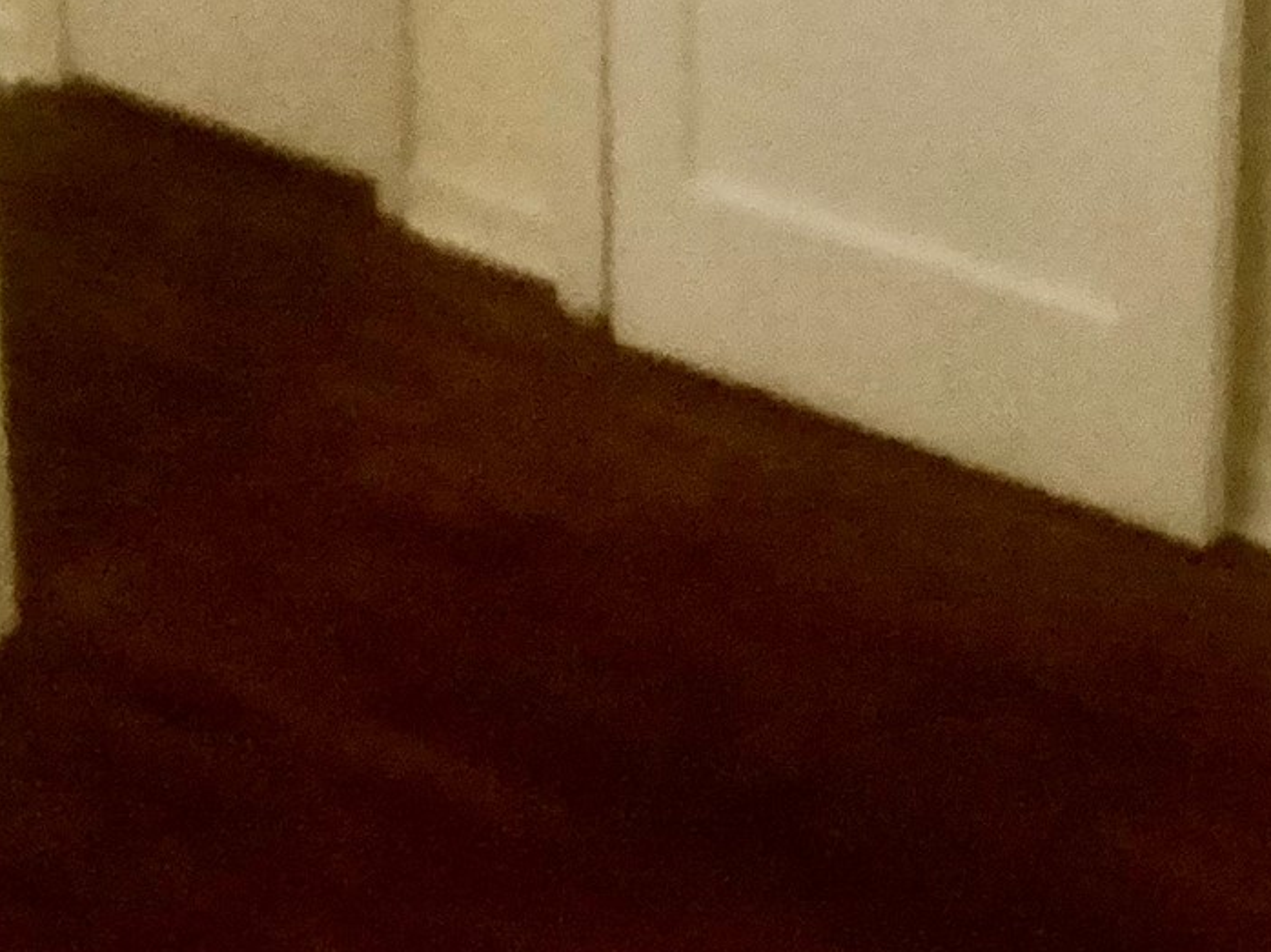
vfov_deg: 15.5
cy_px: -268
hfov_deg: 20.9
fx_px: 3340
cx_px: 1236
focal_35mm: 91
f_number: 2.4
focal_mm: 3.3
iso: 640
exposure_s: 1/17
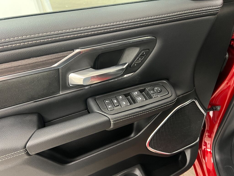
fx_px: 176
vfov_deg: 53.1
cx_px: 117
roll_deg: +4.9
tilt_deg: -40.3
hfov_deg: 67.3
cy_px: 88
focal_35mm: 26
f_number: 1.5
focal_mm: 5.7
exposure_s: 1/40
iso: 640
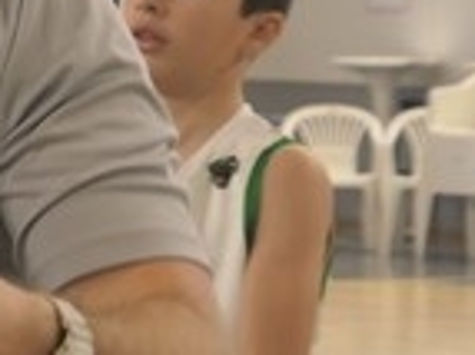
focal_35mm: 327
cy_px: -202
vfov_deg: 4.5
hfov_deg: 6.0
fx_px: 4483
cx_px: -272
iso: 640
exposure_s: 1/125
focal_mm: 24.5
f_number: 2.8
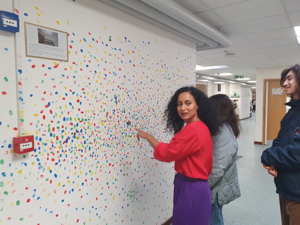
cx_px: 150
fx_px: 225
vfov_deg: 53.1
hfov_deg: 67.3
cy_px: 112
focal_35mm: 26
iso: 320
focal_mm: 4.32
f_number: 2.4
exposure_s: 1/50
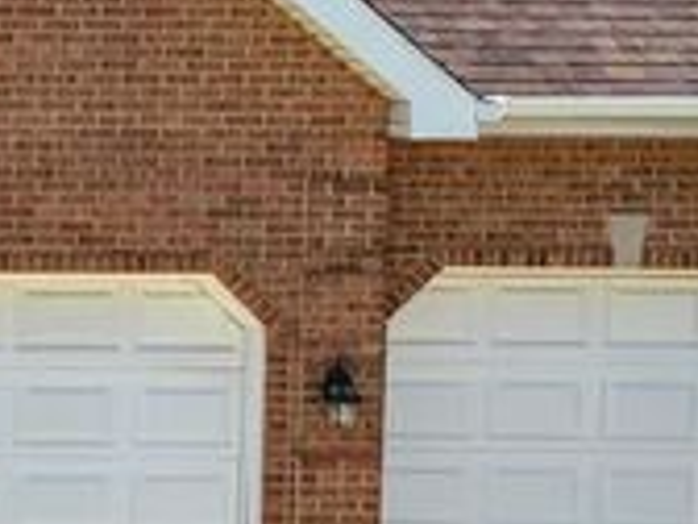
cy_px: 195
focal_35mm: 146
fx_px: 2944
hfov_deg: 11.8
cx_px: -785
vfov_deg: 10.2
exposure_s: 1/6000
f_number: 1.8
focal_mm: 8.7
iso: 280
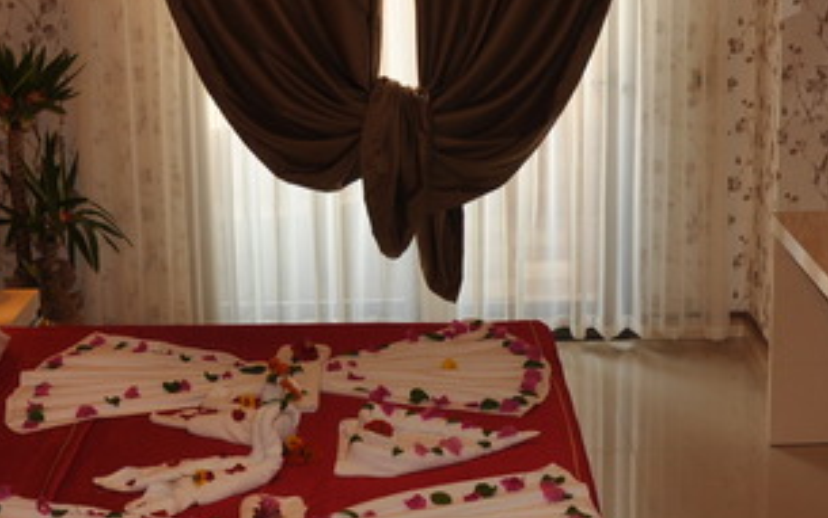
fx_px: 1626
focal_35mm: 72
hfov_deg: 28.4
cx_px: 532
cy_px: 145
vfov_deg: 18.0
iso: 200
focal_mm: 18
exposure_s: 1/60
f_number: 3.5
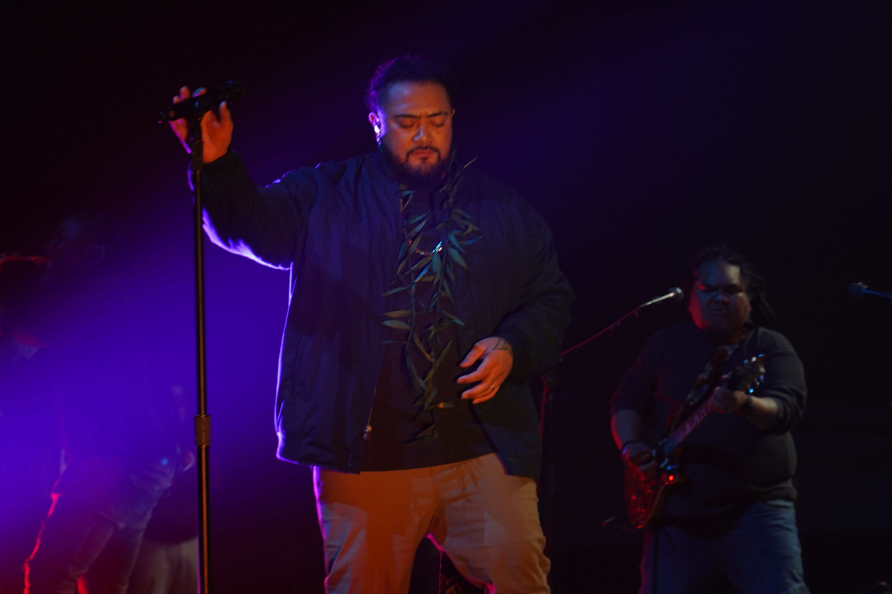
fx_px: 3493
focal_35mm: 141
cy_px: 352
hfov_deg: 14.6
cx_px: 443
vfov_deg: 9.7
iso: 640
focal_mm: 103
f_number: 4
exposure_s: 1/125
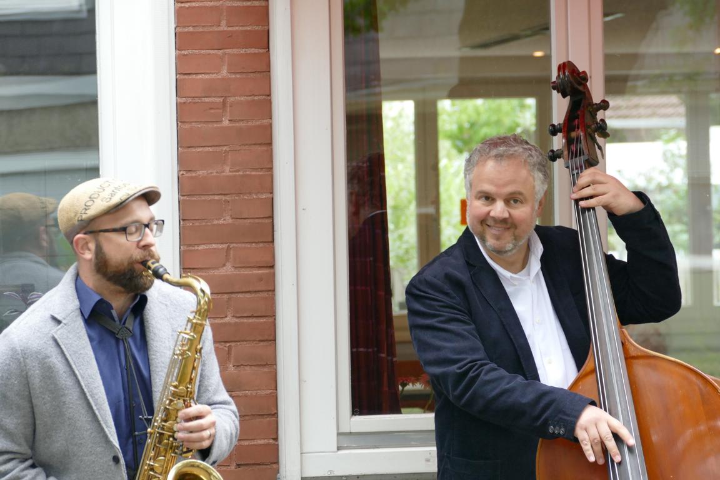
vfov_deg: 6.9
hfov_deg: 10.3
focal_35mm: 200
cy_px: 240
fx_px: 4000
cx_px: 360
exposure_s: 1/100
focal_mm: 73
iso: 400
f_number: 4
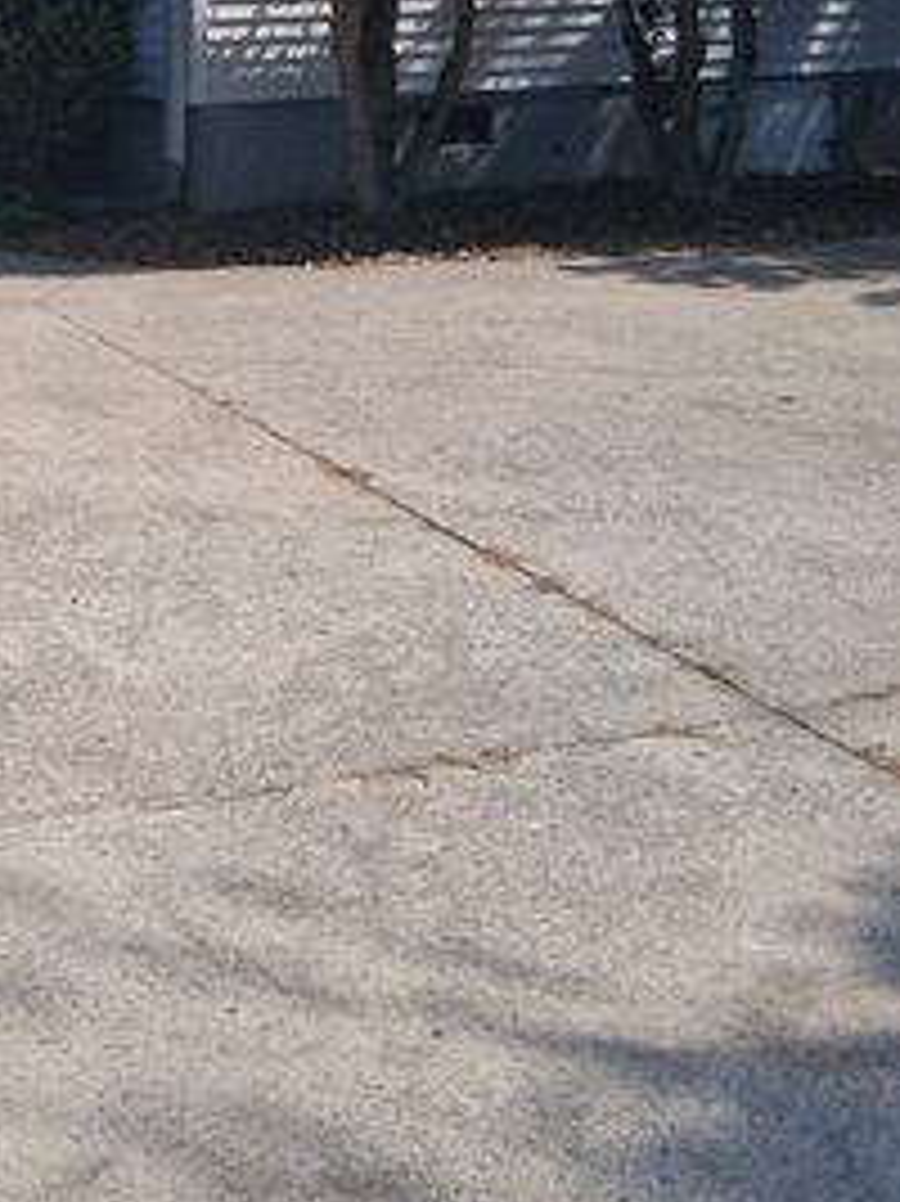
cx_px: -212
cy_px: 160
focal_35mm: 65
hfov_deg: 20.9
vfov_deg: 28.8
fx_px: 2255
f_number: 1.8
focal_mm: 3.98
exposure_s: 1/678
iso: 25
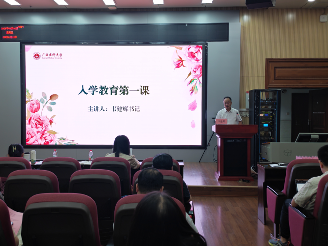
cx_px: 164
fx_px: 341
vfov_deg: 39.7
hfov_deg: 51.4
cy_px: 123
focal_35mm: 36
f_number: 1.9
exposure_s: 1/91
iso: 250
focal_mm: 6.12
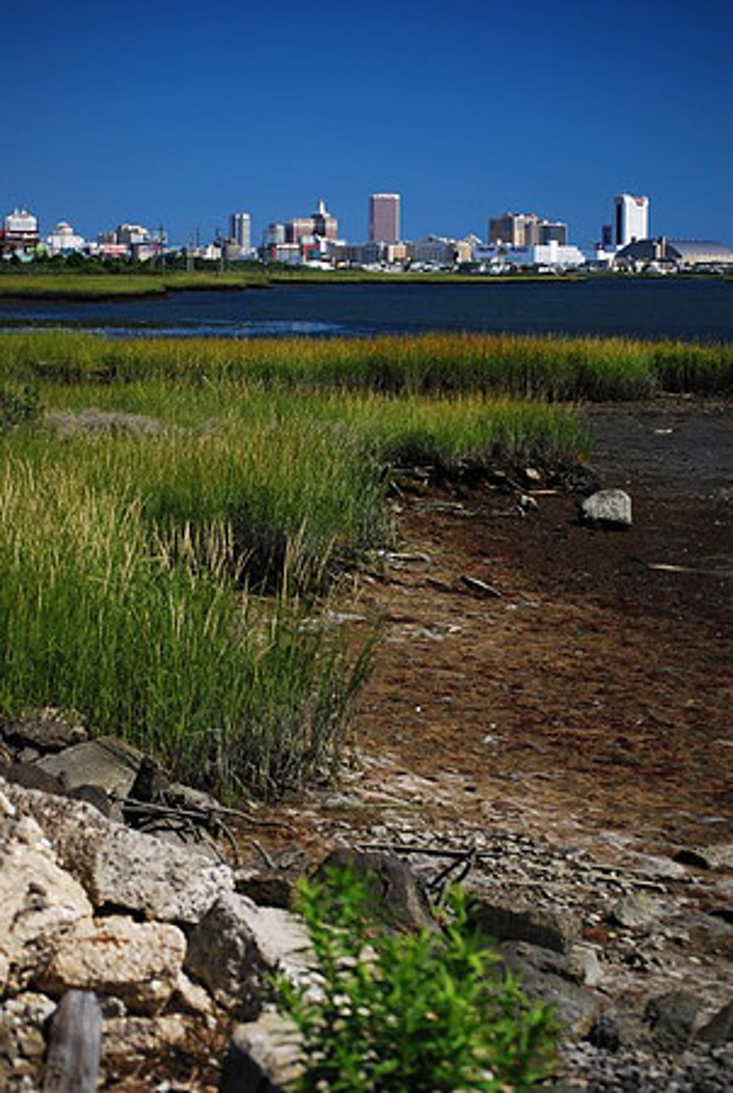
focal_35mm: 82
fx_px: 2508
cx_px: 366
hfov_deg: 16.6
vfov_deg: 24.6
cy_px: 546
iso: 200
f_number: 4
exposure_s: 1/500
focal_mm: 55
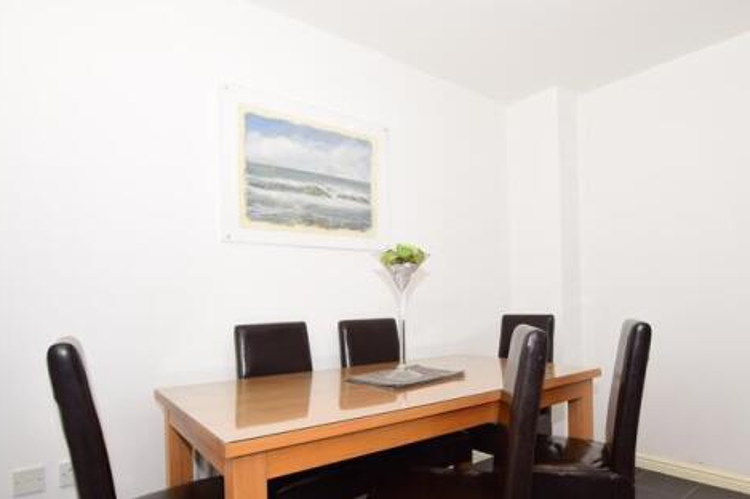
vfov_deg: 59.0
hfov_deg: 80.7
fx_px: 437
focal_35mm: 21
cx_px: 430
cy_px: 298
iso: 400
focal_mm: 10
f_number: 7.1
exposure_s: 1/60
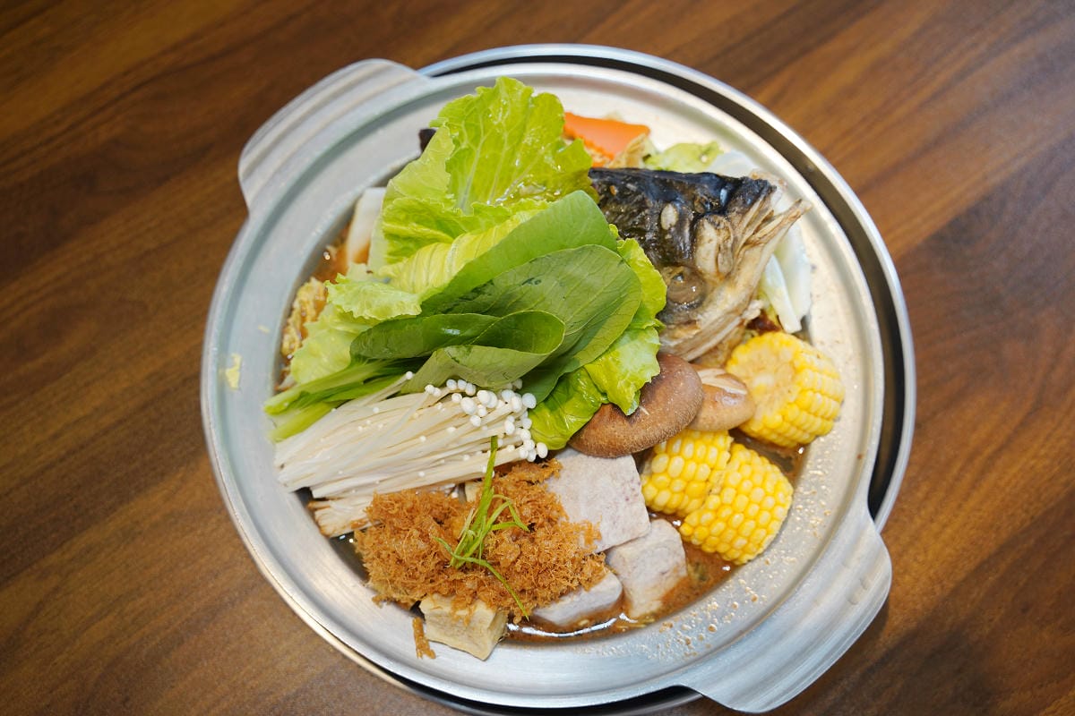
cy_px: 358
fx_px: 1075
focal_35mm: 36
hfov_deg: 53.1
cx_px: 538
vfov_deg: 36.9
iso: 500
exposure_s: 1/160
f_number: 4
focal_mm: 36
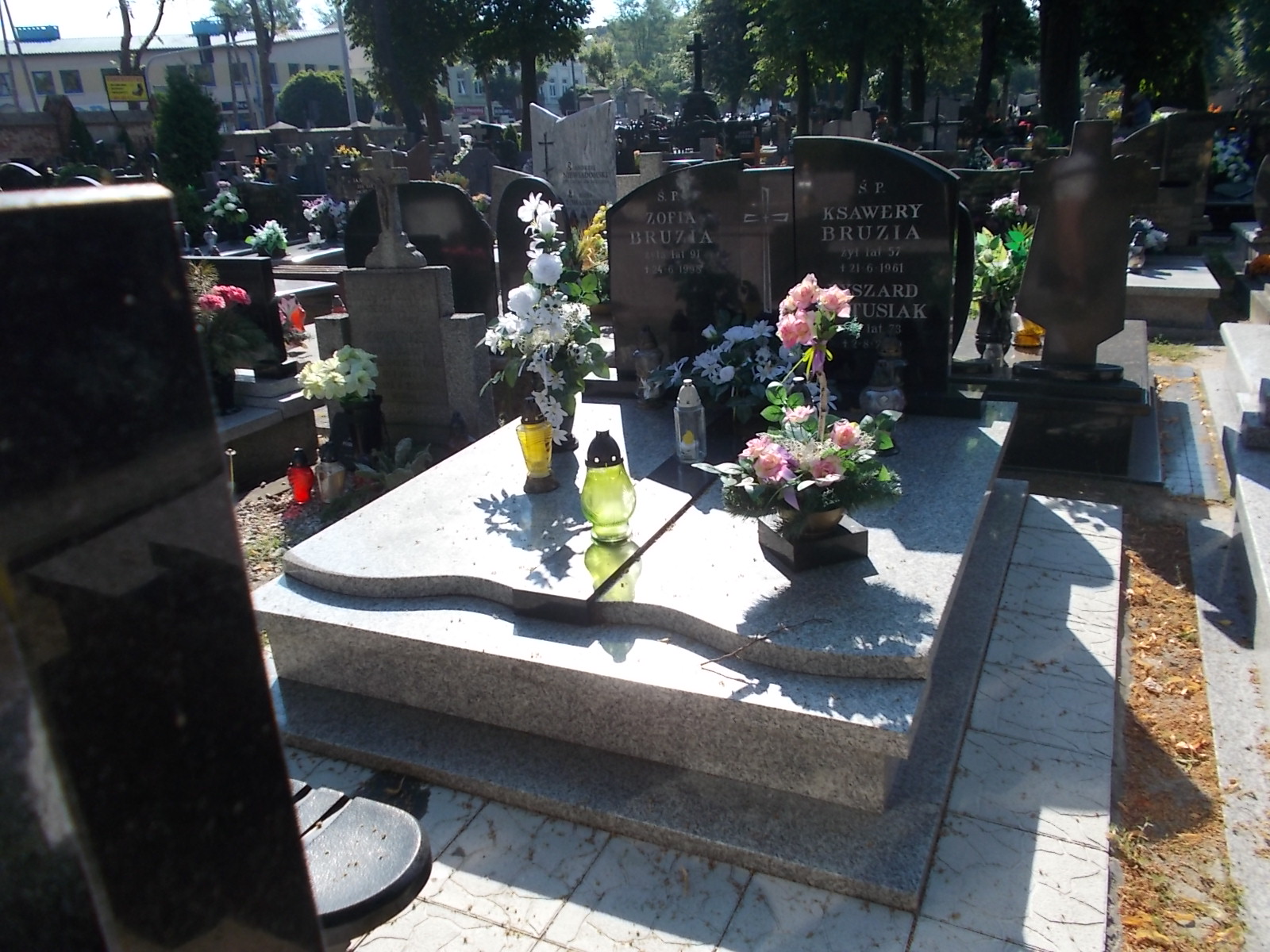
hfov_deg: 67.3
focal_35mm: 26
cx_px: 635
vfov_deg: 53.1
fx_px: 954
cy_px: 476
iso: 80
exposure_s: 1/100
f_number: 8
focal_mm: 4.6
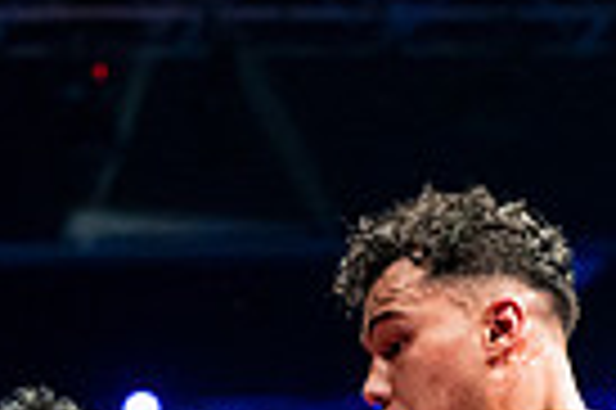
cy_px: 804
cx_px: 99
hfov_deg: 9.7
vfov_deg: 6.3
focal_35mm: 212
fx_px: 3623
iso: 4000
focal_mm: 50
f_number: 2.8
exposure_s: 1/1000
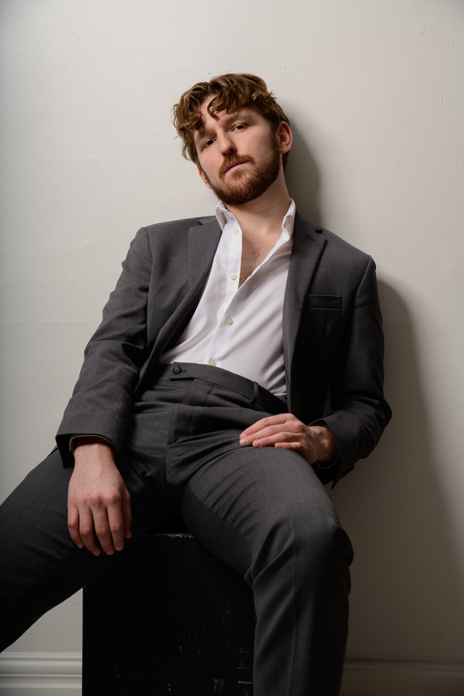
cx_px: 232
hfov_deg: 21.9
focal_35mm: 62
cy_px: 348
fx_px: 1199
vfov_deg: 32.4
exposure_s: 1/250
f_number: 5.6
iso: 200
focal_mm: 62
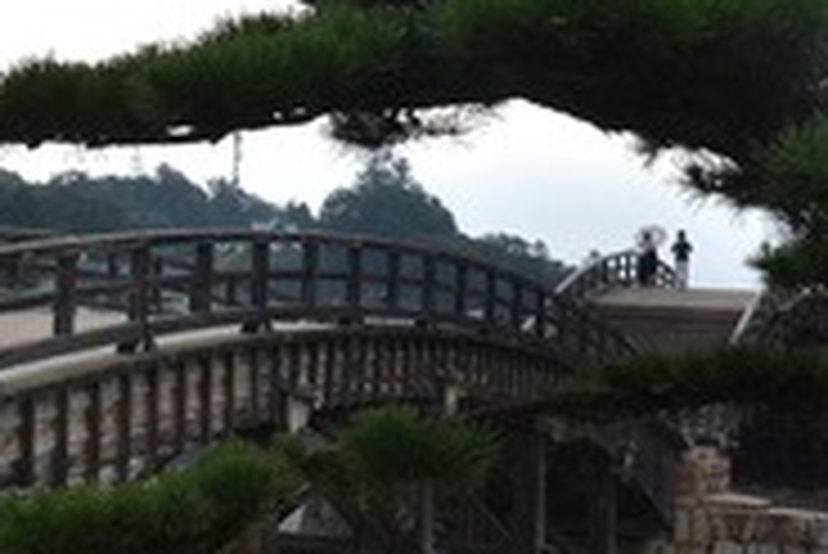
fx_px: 2440
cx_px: 68
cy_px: 480
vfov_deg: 12.9
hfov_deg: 18.9
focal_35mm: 106
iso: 400
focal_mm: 20
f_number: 10
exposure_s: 1/400
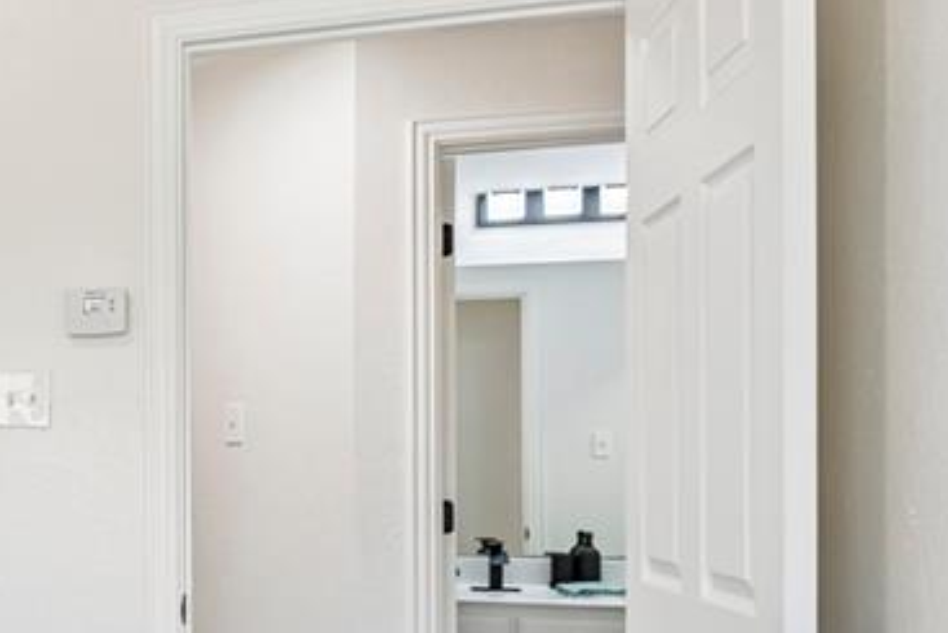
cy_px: 465
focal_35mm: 53
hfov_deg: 31.3
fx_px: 1396
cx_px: -196
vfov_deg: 25.3
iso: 400
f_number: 8
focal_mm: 19
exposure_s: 1/30
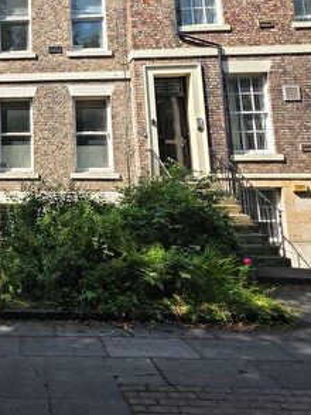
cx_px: -16
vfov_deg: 56.3
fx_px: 372
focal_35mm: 31
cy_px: 119
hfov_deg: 38.9
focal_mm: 2.2
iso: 40
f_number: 1.9
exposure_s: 1/732
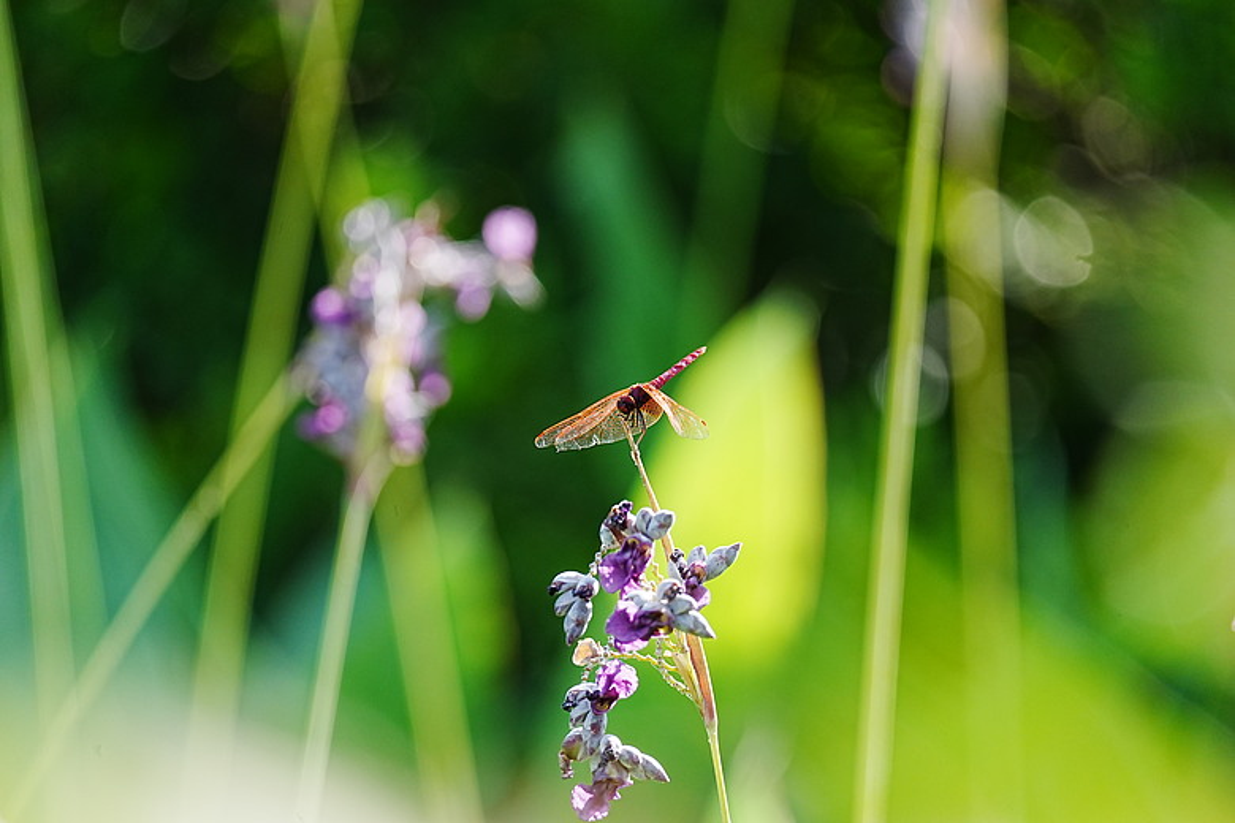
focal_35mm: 400
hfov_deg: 5.2
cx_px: 618
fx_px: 13721
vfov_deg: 3.4
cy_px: 412
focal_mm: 400
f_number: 9
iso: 800
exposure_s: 1/500
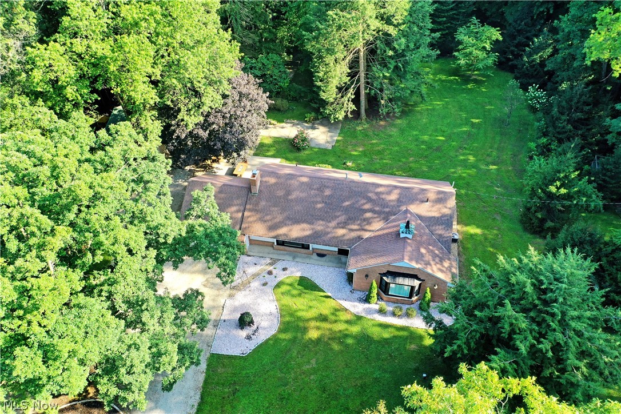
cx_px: 310
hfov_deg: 65.5
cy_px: 207
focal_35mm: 28
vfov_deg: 46.4
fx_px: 483
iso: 100
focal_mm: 10.26
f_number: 4.5
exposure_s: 1/120
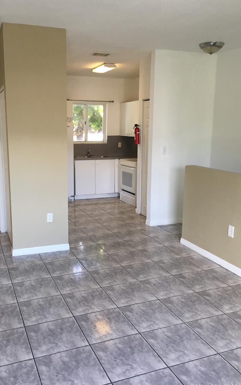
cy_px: 190
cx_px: 100
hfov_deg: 39.3
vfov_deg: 59.7
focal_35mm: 32
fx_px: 336
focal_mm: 4.15
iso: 40
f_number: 2.2
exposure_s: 1/30
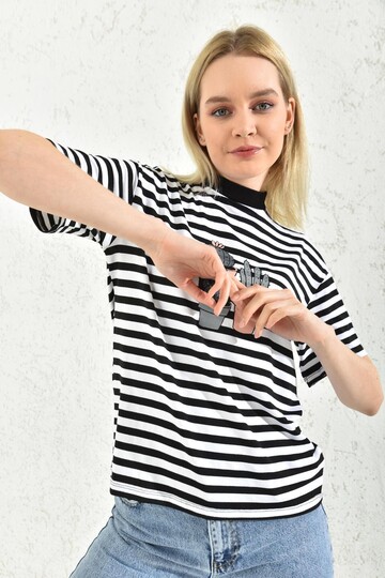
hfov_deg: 36.9
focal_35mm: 36
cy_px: 289
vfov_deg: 53.1
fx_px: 577
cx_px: 192
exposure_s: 1/160
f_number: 7.1
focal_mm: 36
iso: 100
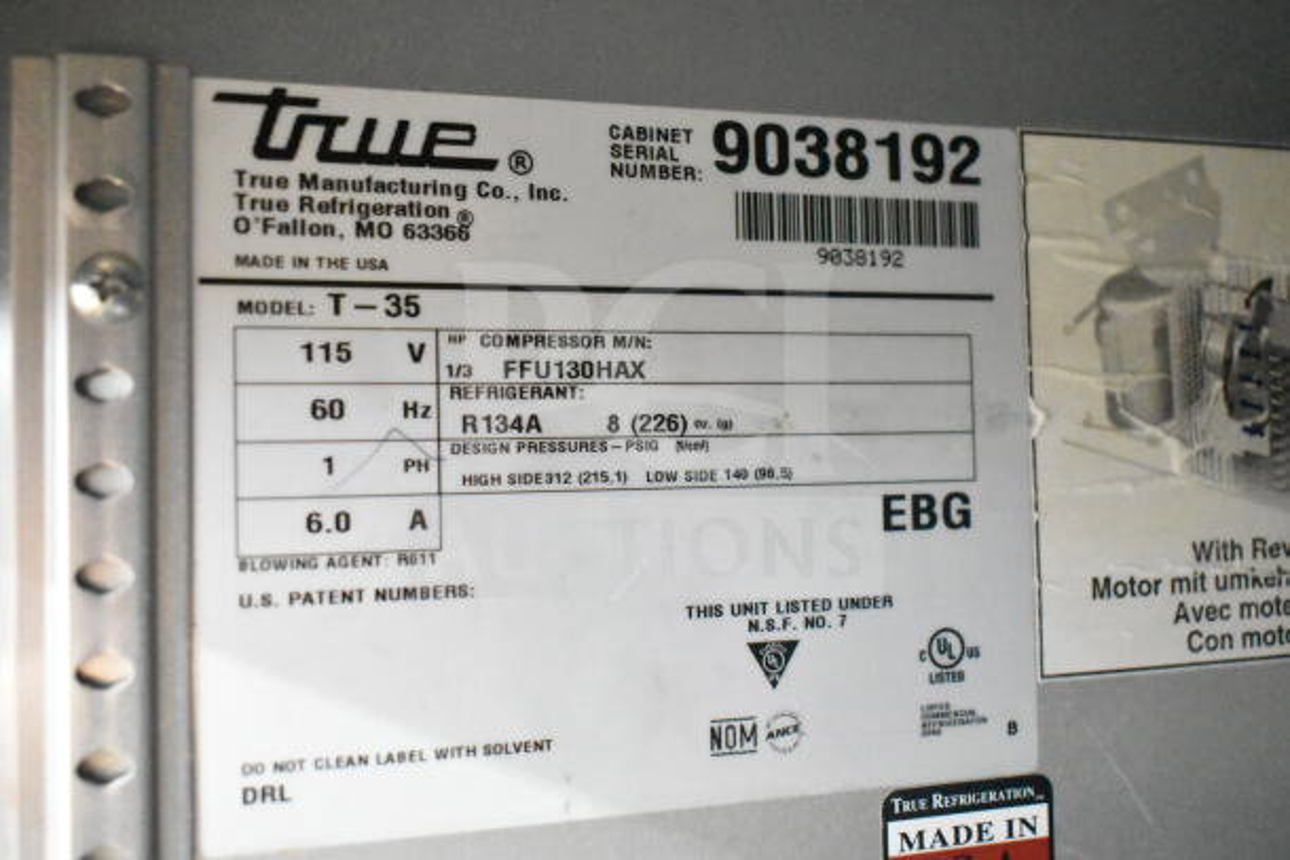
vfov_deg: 33.0
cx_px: 645
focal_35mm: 40
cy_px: 430
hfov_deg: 47.9
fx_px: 1452
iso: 18000
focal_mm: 27
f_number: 4
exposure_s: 1/40
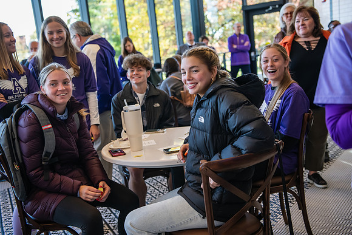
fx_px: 411
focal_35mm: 42
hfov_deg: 46.4
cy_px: 118
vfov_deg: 31.9
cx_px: 176
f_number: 3.2
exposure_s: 1/400
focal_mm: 42
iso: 1000
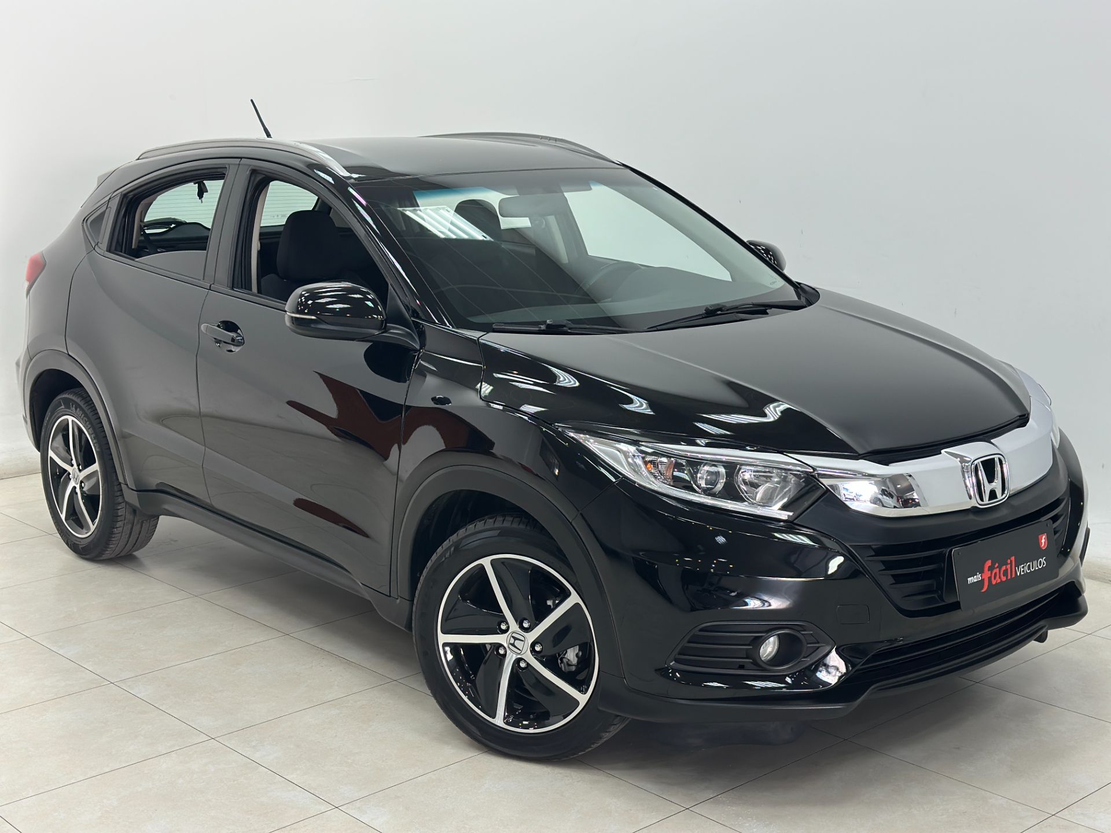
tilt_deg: -11.0
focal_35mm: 48
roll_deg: +1.4
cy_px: 416
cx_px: 556
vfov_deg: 30.3
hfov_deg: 39.7
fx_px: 1541
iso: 80
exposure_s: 1/120
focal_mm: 6.86
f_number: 1.78
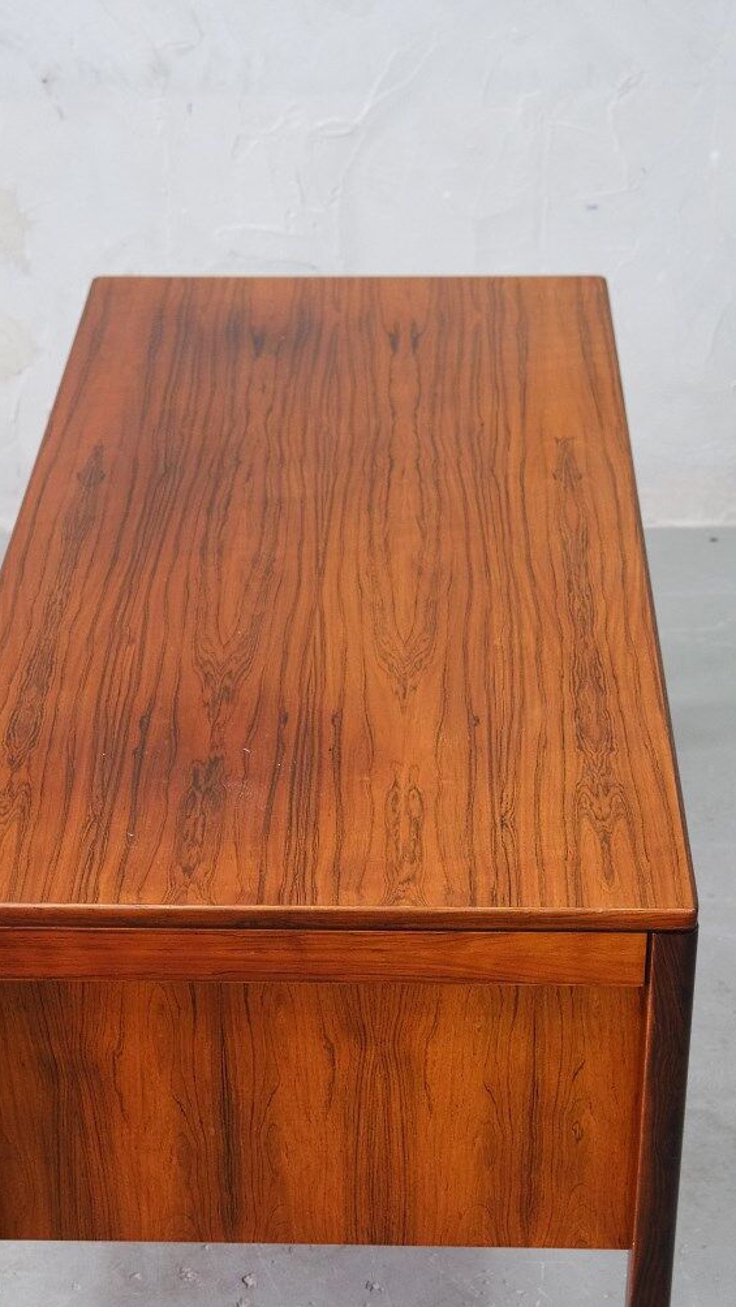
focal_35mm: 65
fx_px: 2254
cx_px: 297
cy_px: 743
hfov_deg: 18.5
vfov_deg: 32.3
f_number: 4
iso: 1600
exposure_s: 1/50
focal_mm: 32.5
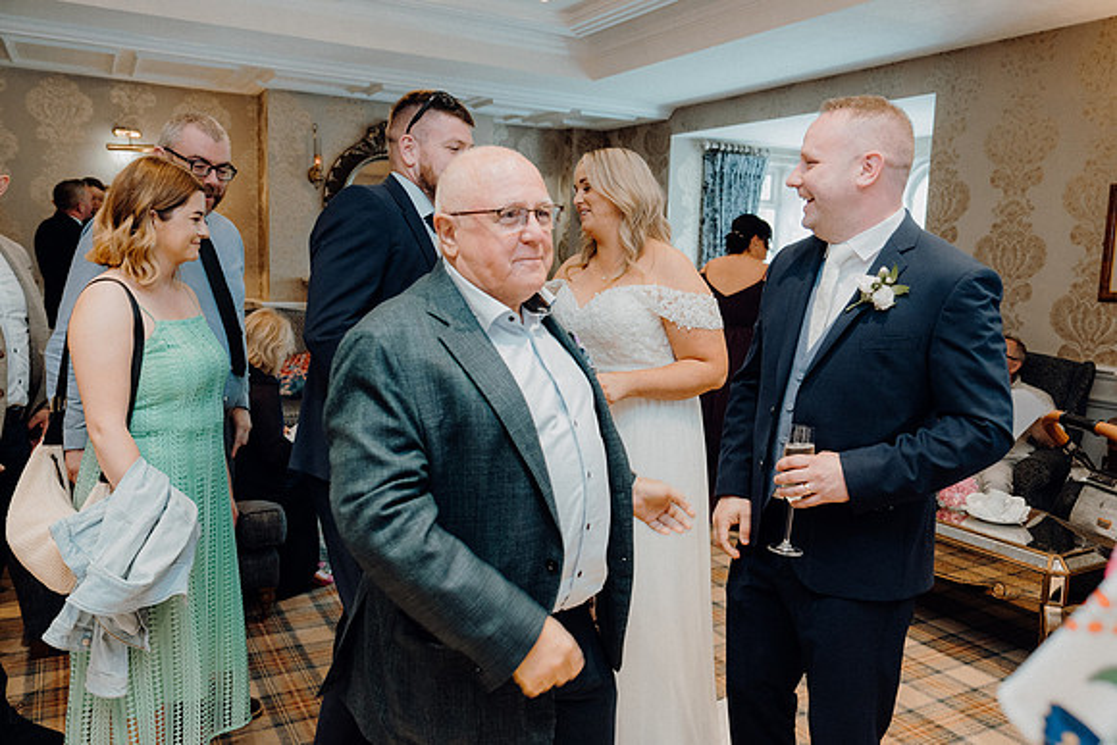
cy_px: 372
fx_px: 900
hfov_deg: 63.6
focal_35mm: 29
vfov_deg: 45.0
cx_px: 558
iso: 2500
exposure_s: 1/160
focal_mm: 29
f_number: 3.5
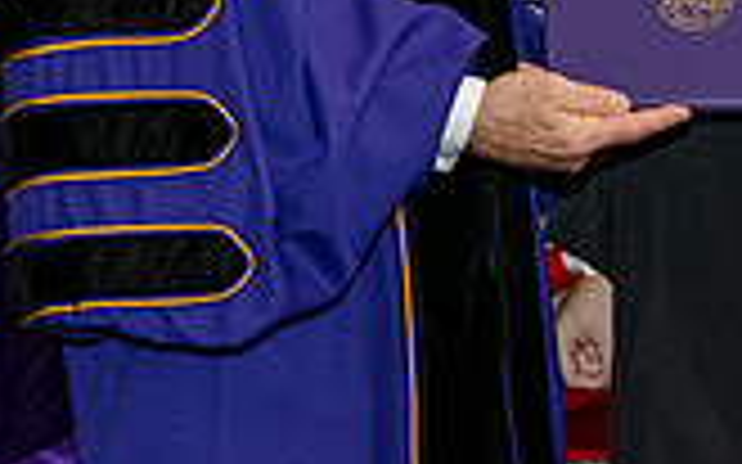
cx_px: 360
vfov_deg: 5.2
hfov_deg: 8.4
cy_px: -268
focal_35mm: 251
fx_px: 5074
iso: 2500
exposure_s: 1/200
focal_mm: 70
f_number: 5
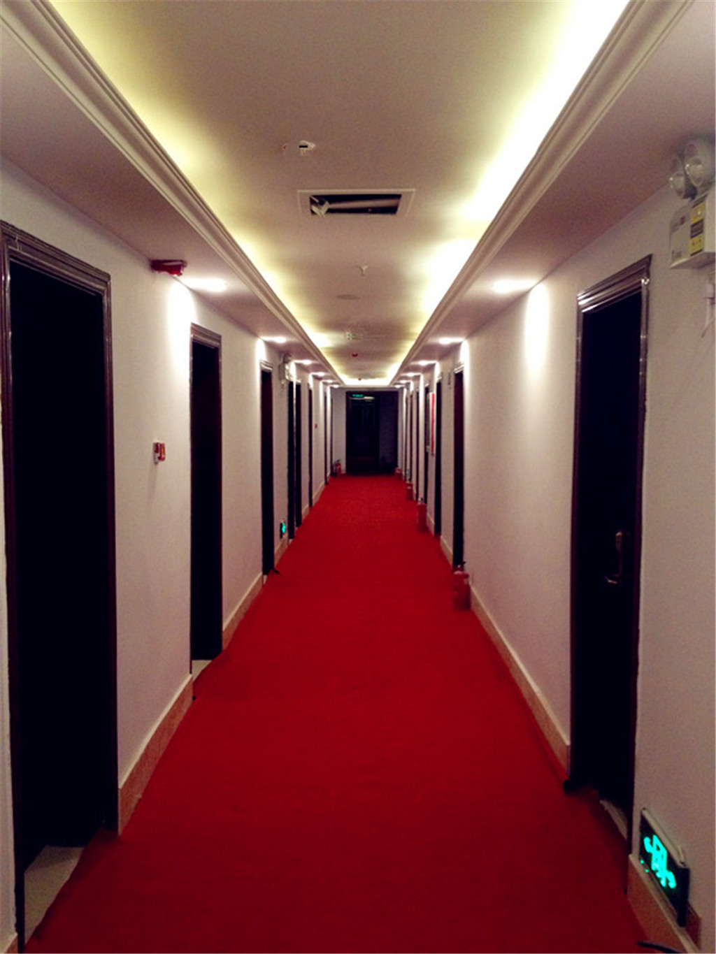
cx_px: 358
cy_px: 477
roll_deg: +0.8
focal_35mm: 35
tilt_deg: -1.5
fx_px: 965
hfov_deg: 40.7
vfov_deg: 52.6
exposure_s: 1/20
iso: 250
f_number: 2.4
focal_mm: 4.28
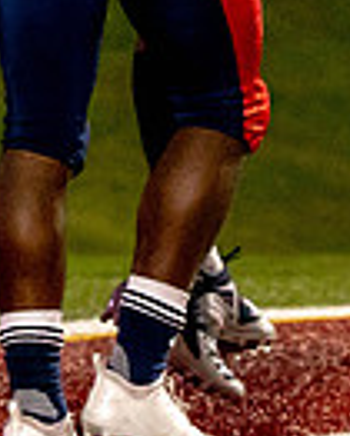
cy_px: -298
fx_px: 17680
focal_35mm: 1367
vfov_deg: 1.4
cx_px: 285
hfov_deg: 1.1
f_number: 5.6
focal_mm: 247
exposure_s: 1/750
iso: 6400
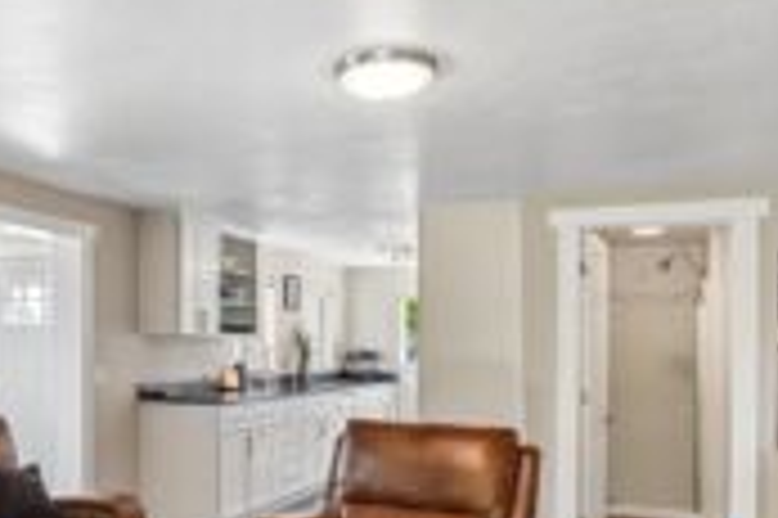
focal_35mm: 37
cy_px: 322
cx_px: 202
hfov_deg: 50.0
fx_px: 799
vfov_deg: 35.7
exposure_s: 1/15
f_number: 8
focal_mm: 16
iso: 400
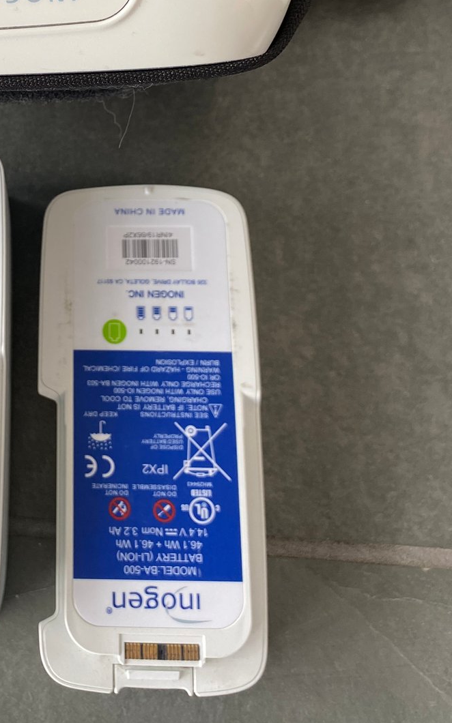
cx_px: 36
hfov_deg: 24.1
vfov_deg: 37.2
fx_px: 1025
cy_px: 123
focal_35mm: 52
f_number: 1.8
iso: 80
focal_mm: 4.25
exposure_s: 1/120
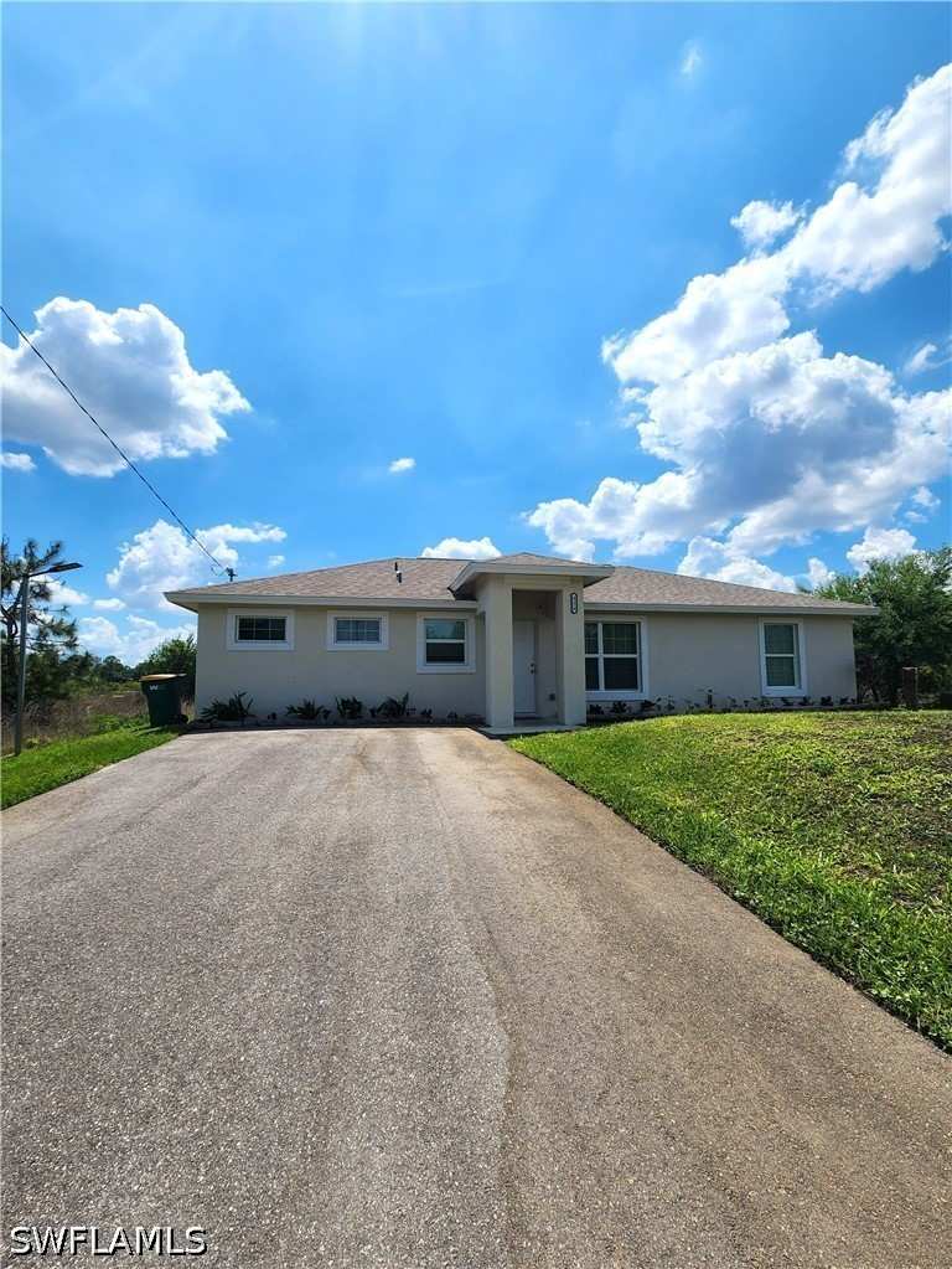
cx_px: 476
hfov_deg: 90.0
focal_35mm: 13
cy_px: 634
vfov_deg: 106.2
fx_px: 476
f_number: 2.2
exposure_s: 1/3967
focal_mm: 2.2
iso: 50
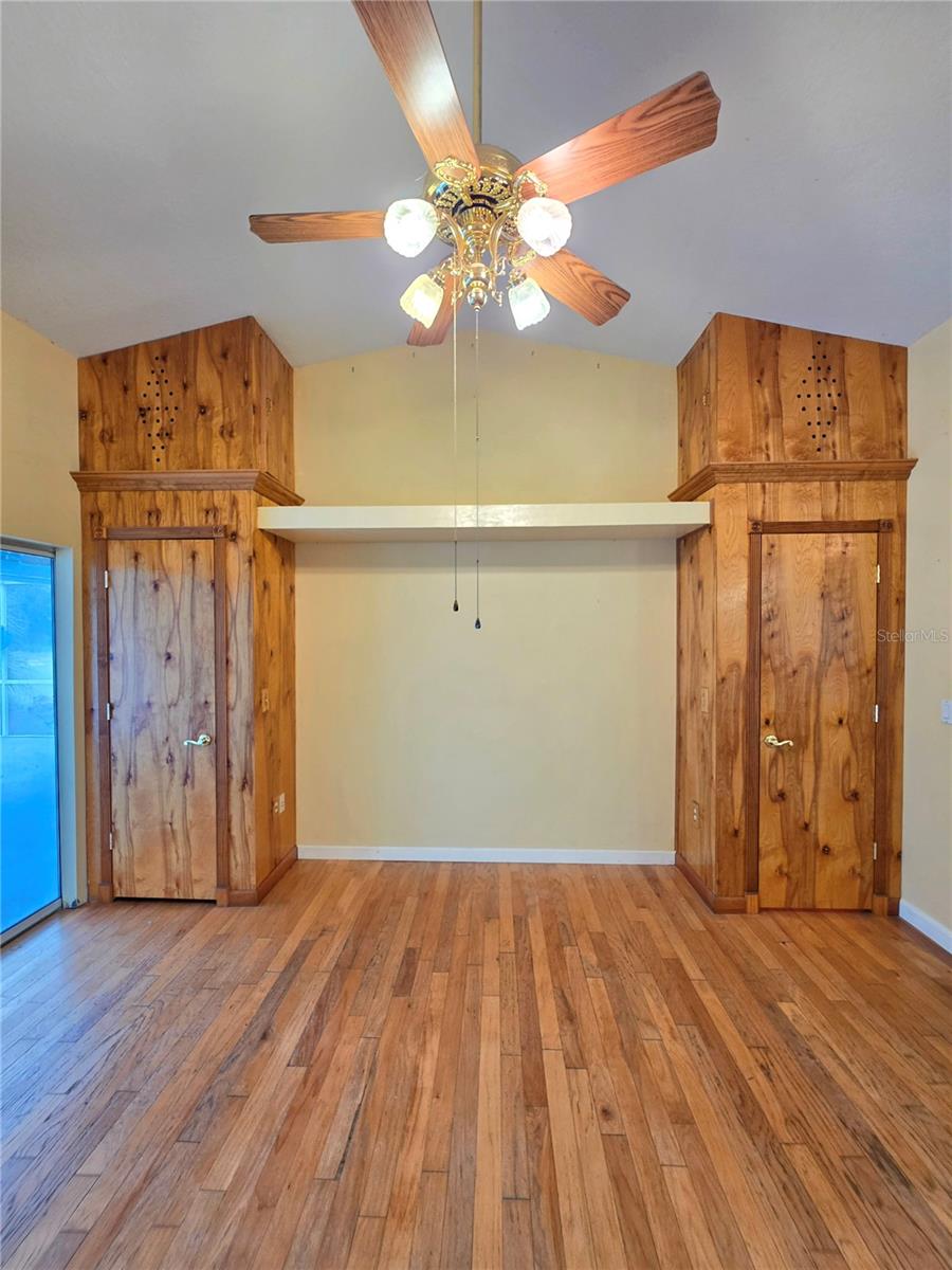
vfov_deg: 106.2
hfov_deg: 89.9
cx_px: 476
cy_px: 635
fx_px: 477
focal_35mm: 13
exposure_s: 1/60.2
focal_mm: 2.2
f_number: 1.9
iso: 160
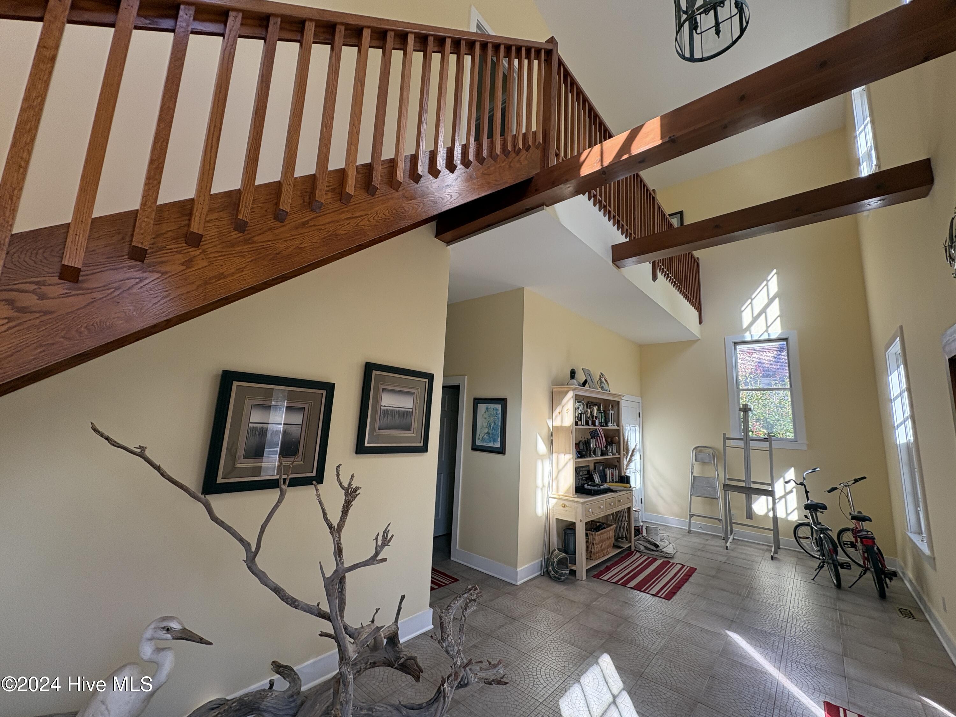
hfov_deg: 102.1
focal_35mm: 14
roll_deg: -2.6
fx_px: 387
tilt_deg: +9.8
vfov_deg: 85.7
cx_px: 478
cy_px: 358
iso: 64
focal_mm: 2.22
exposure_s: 1/141
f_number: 2.2
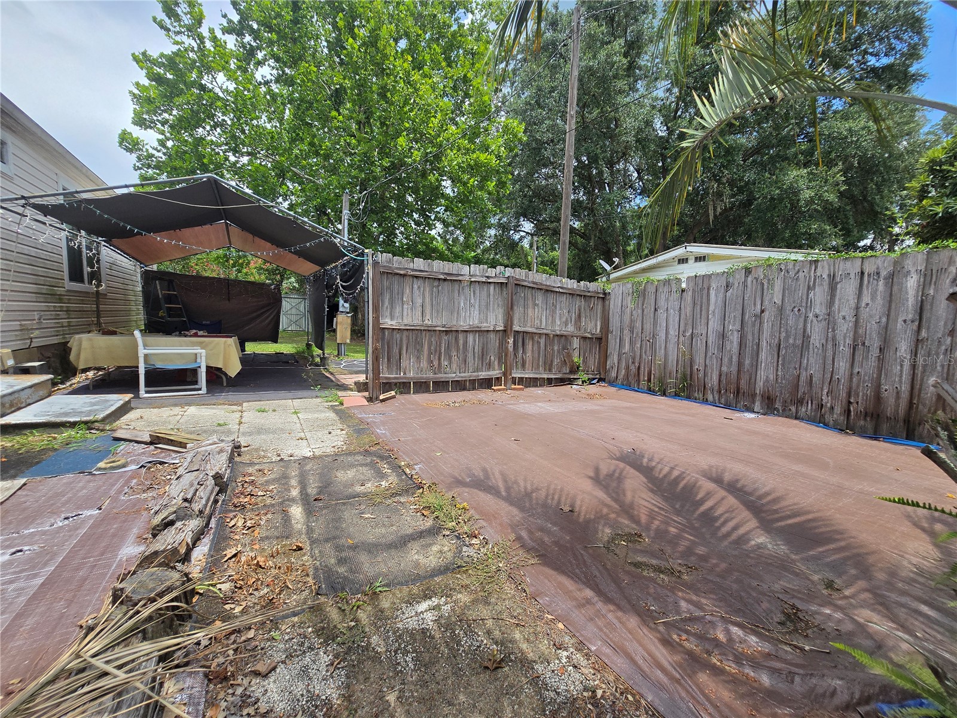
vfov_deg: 89.9
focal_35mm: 13
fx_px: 359
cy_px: 359
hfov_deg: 106.2
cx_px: 478
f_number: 2.2
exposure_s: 1/1521
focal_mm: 2.2
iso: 50
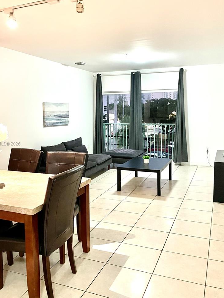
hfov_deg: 44.1
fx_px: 276
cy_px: 144
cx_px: 101
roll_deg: +1.5
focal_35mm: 32
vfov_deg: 56.8
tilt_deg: -7.2
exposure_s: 1/40
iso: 500
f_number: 1.6
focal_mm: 4.2
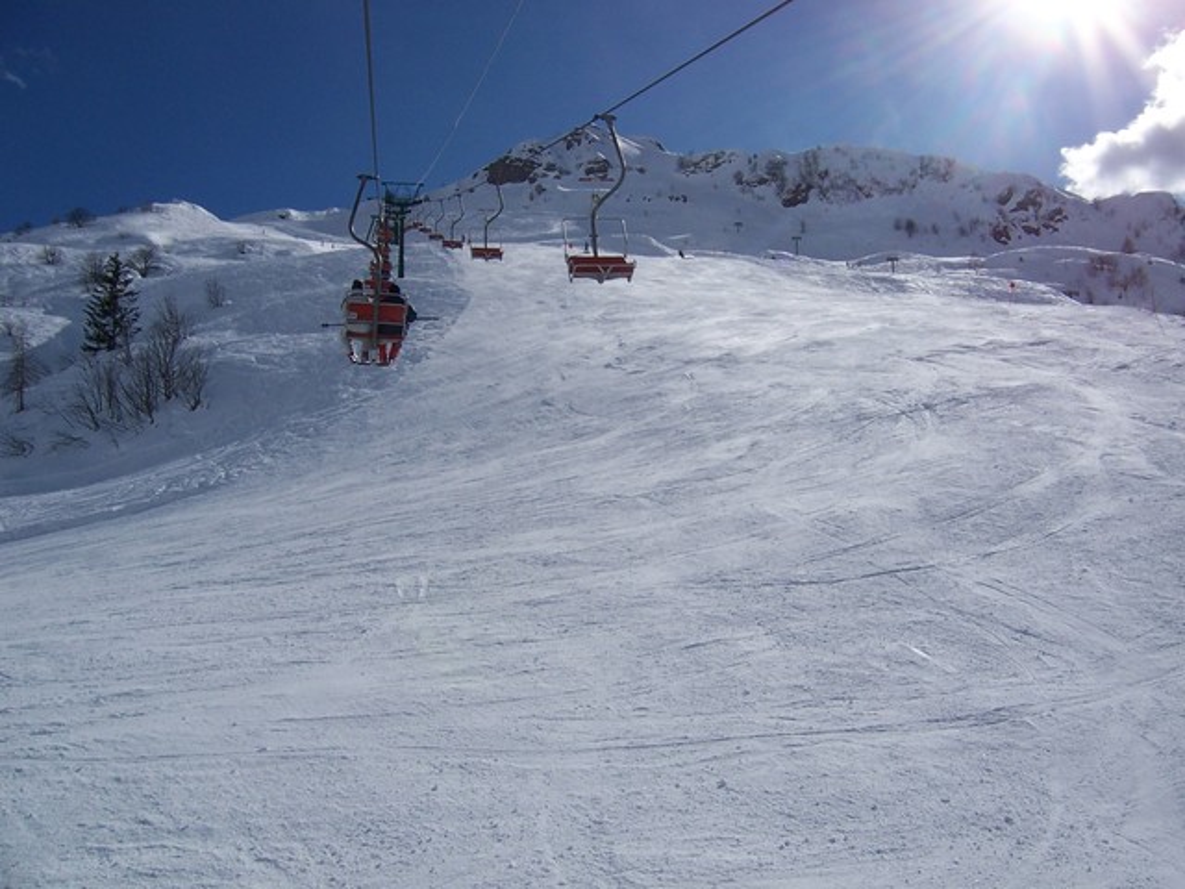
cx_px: 592
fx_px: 1130
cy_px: 444
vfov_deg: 42.9
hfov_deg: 55.4
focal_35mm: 33
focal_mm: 5.5
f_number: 5.6
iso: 80
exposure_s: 1/2000
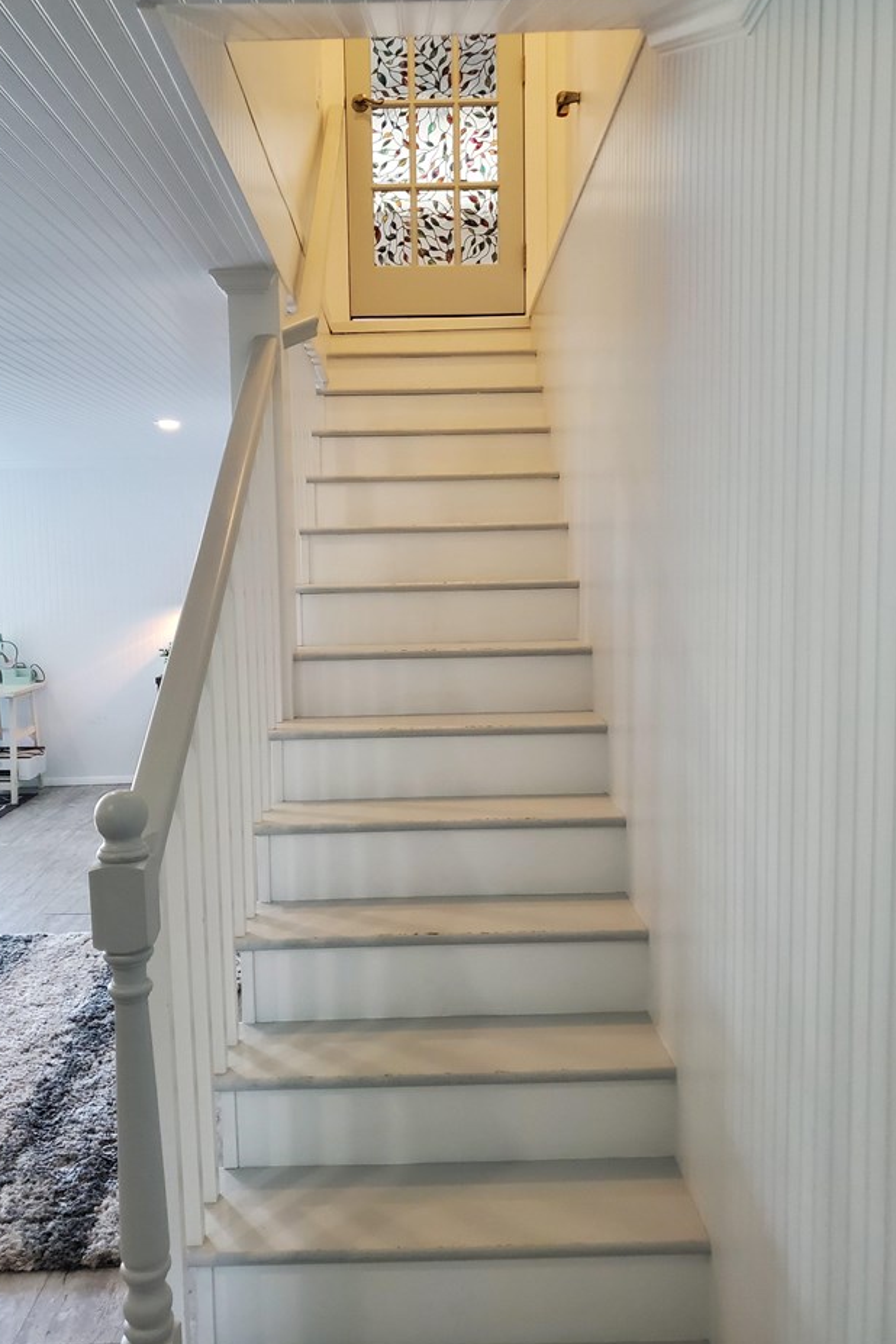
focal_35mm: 28
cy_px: 680
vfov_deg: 65.5
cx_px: 431
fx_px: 1045
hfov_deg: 46.4
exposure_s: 1/60
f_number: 1.5
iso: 250
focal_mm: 4.3
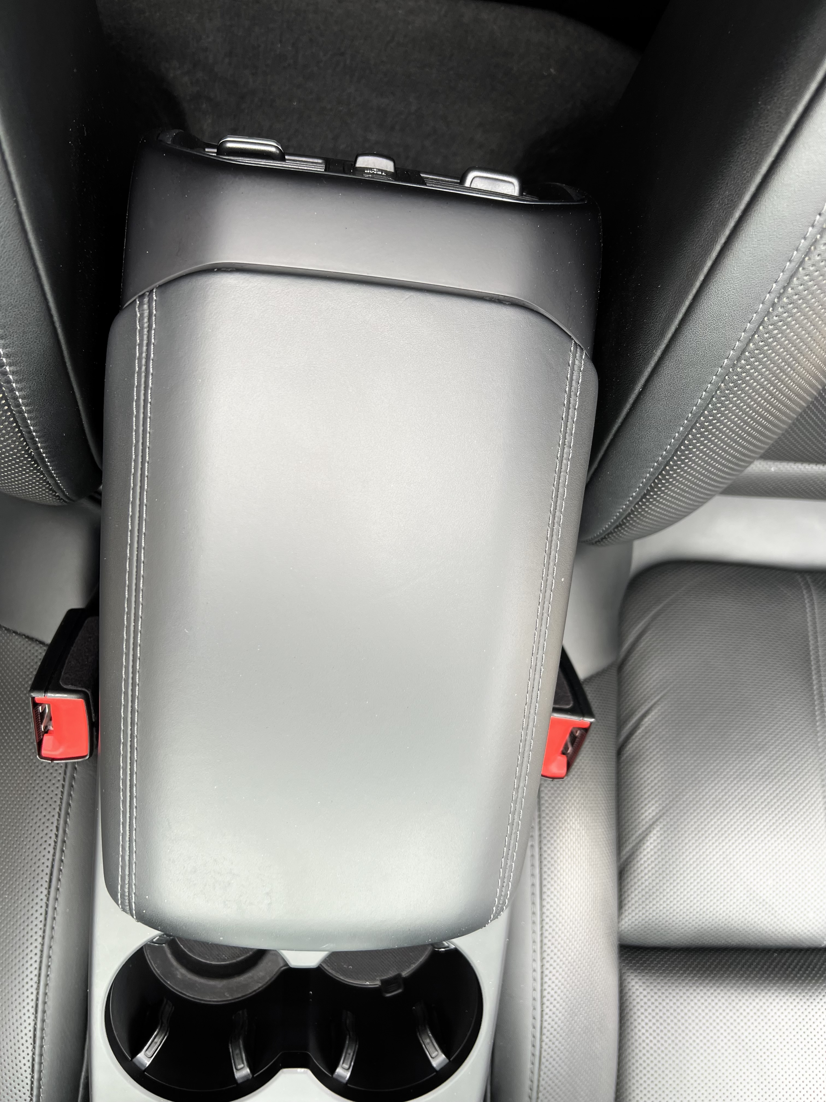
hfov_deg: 53.1
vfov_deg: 67.3
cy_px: 551
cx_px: 413
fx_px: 827
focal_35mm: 26
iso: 64
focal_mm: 5.7
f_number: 1.5
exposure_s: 1/121
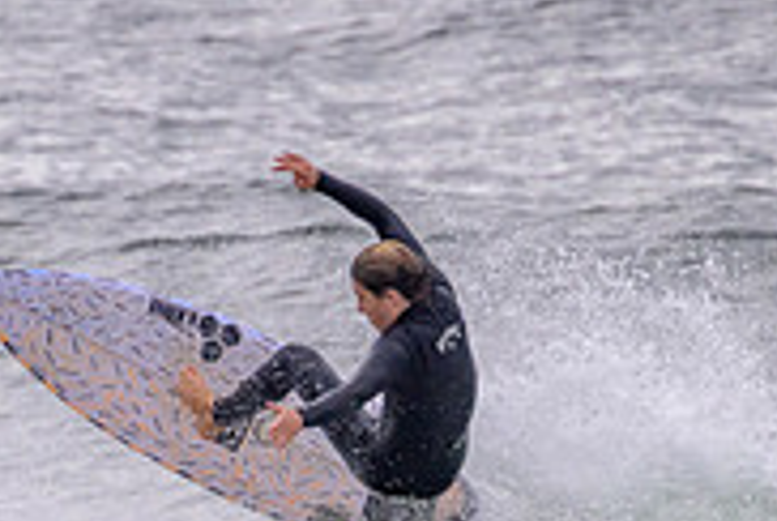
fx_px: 55062
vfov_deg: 0.5
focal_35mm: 2547
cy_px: 707
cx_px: 337
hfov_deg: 0.8
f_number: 11
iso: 1600
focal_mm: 800
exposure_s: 1/2000
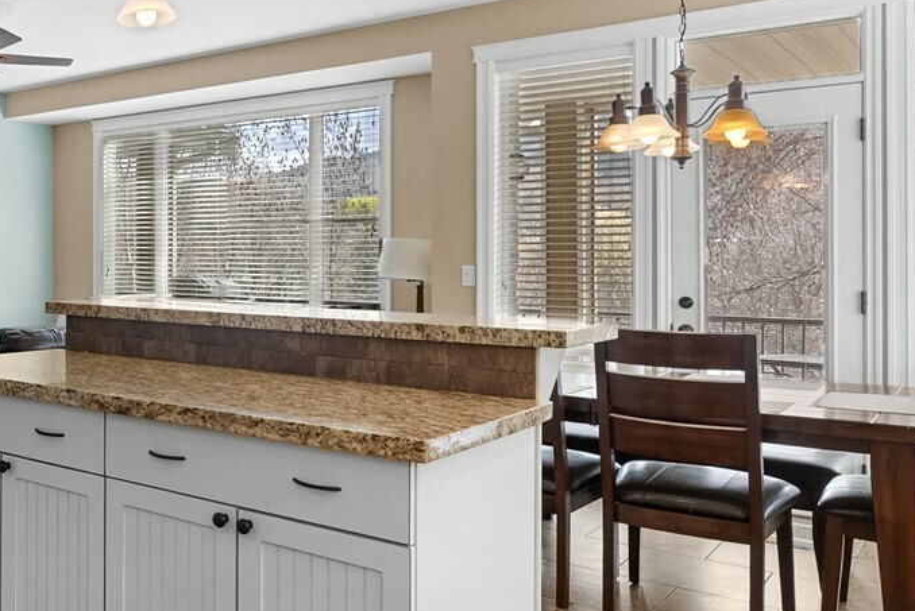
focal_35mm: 35
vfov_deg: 37.9
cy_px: 283
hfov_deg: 48.4
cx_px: 82
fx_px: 890
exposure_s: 1/60
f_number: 4
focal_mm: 14
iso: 400
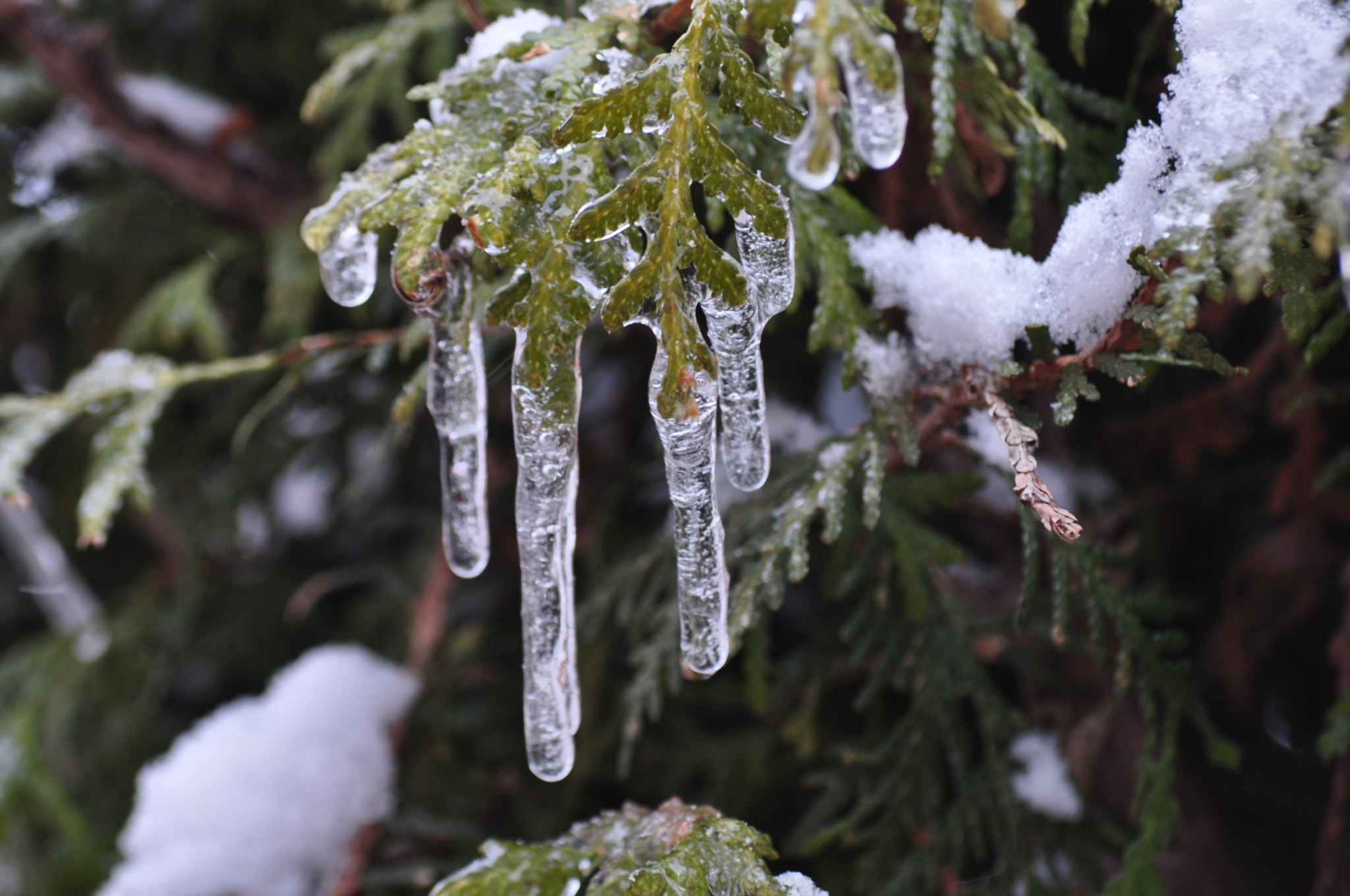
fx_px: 11236
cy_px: 448
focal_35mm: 300
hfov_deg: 6.9
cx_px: 675
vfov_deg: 4.6
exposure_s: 1/60
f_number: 8
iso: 200
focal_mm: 200
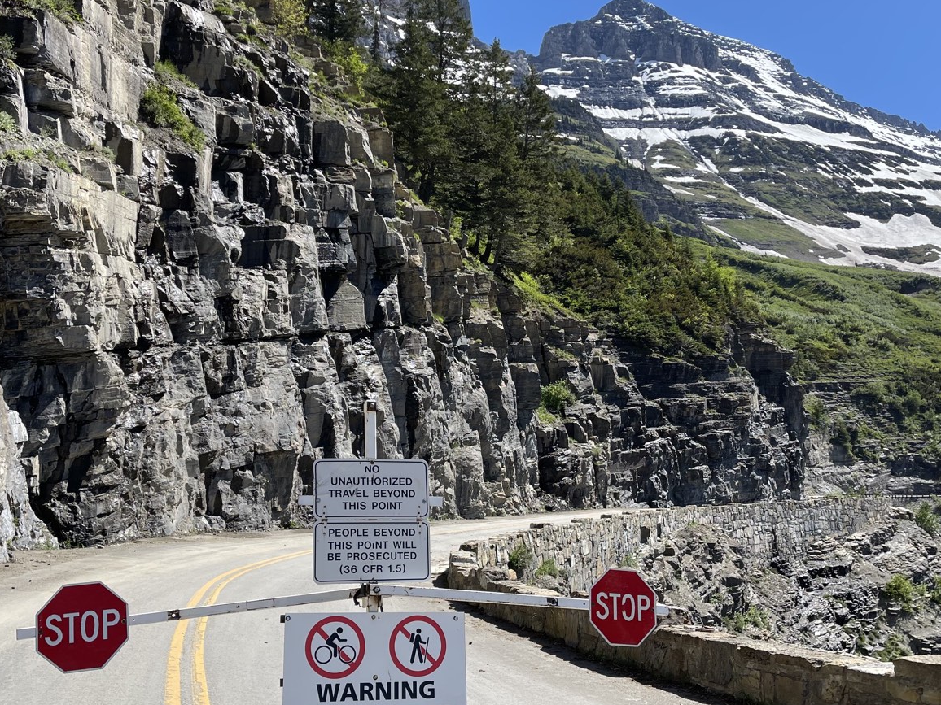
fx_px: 979
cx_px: 461
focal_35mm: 36
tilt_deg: +9.2
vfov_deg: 39.6
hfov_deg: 51.4
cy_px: 381
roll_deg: -0.8
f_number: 1.6
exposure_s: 1/2660
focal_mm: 5.1
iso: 32
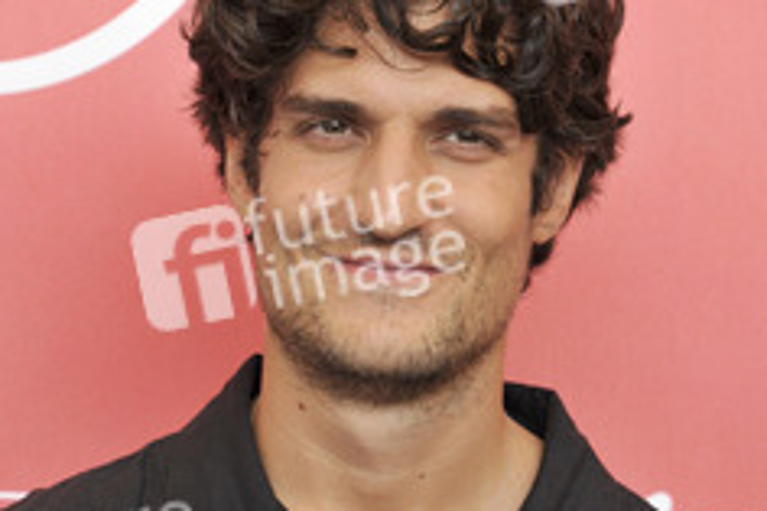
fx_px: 10837
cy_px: 417
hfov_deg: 4.1
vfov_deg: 2.7
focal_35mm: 509
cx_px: 395
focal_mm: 300
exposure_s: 1/250
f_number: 8
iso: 1000
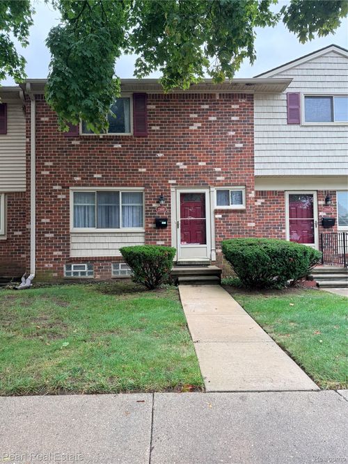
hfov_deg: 56.8
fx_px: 322
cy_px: 232
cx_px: 174
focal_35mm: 24
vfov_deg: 71.6
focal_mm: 6.76
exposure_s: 1/393
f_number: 1.78
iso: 100
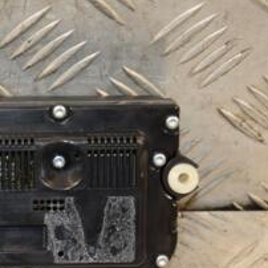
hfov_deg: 7.4
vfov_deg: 7.4
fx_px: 2058
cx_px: -69
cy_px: 179
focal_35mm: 235
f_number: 5.3
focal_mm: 62
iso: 800
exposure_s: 1/125
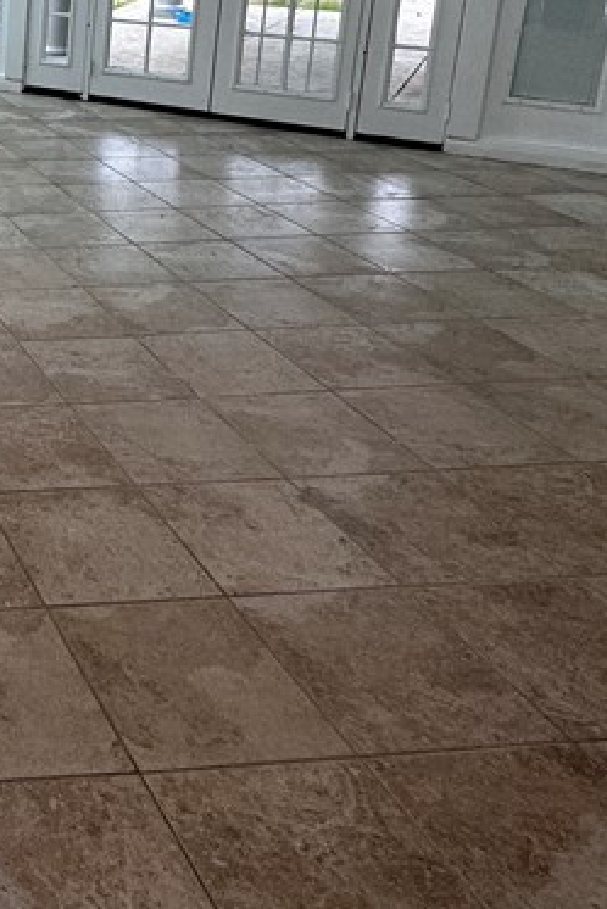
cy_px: 76
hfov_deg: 25.2
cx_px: -307
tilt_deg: -11.9
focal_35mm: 40
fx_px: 1011
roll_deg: +0.0
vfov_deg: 43.8
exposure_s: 1/120
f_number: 2.2
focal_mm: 2.22
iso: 100
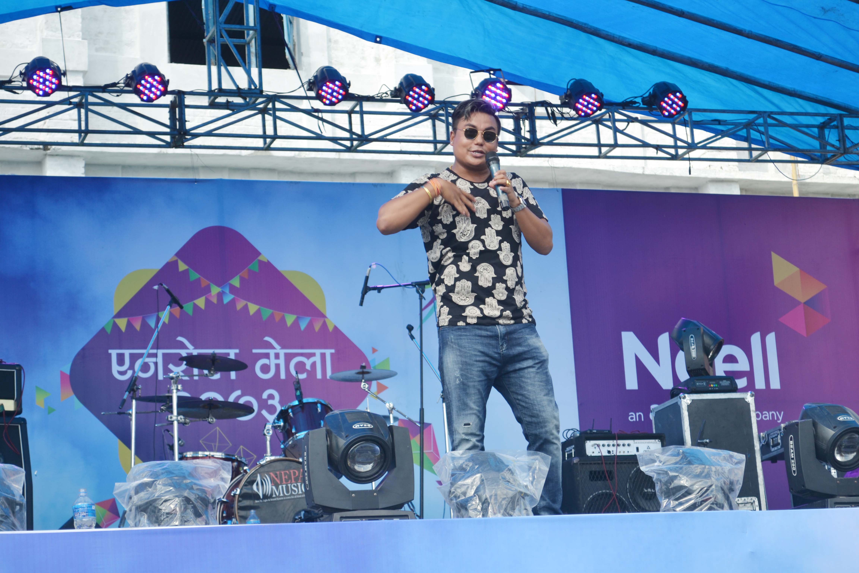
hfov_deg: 24.6
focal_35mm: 82
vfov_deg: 16.6
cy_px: 286
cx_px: 430
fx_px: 1968
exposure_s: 1/160
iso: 100
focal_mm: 55
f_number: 6.3
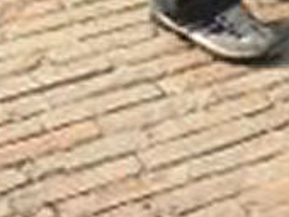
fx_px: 1254
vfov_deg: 9.3
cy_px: -211
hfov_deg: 11.6
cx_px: 600
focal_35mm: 150
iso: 400
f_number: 3.5
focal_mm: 6.3
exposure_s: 1/30
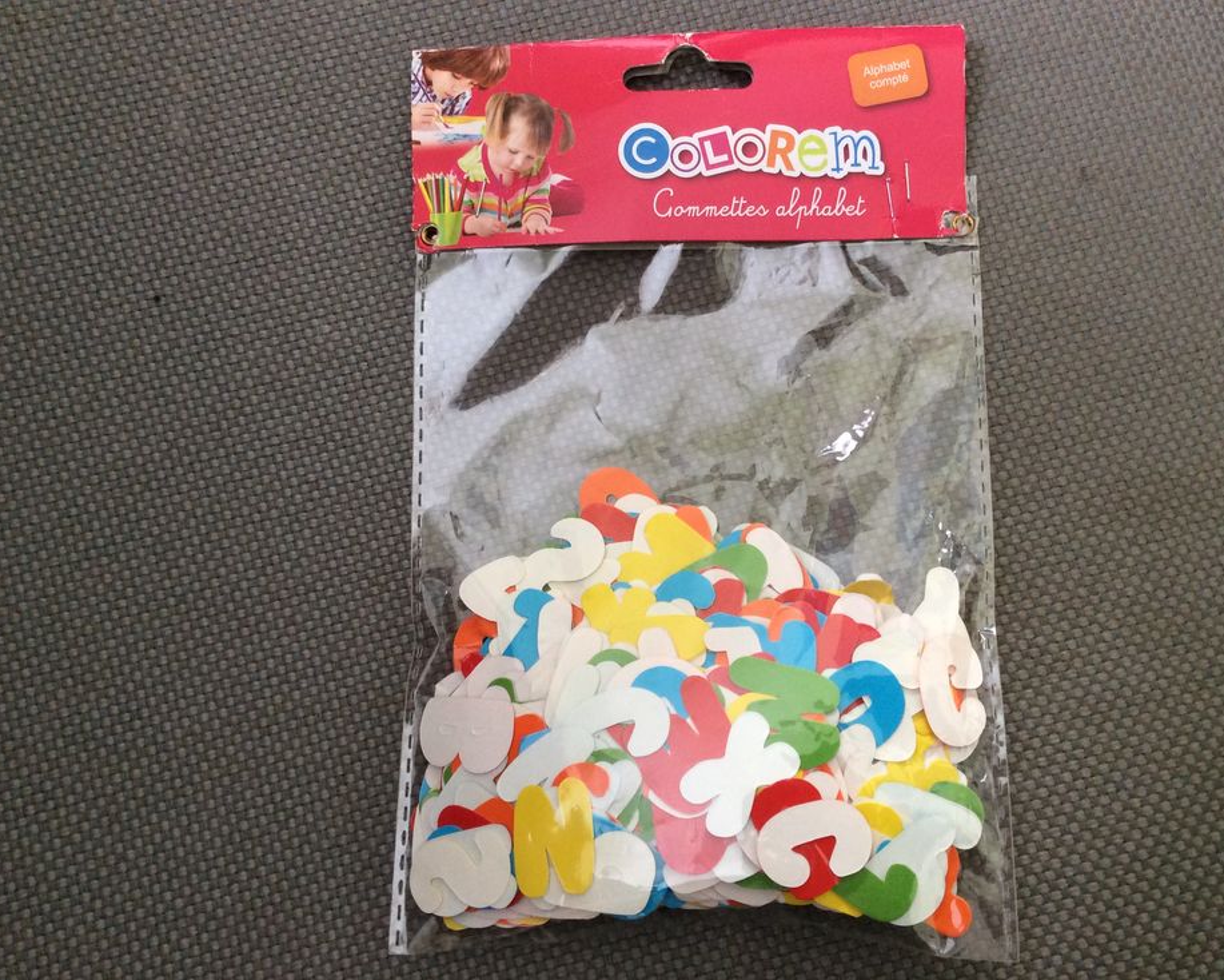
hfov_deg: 52.8
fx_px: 1232
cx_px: 662
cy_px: 496
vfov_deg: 43.4
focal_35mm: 34
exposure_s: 1/25
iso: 100
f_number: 2.4
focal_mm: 3.3
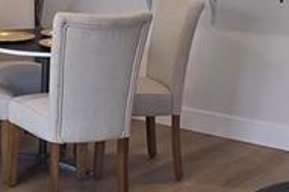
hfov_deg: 21.0
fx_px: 682
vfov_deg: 16.0
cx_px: -120
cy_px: 70
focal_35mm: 85
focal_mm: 2.2
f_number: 2.2
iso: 200
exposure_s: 1/120
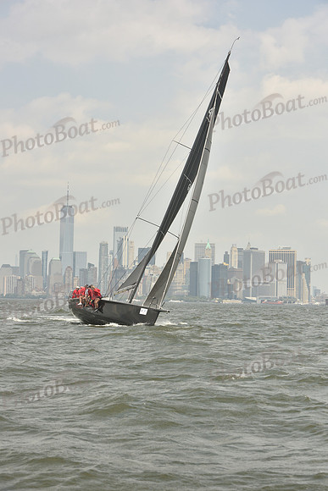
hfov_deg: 19.5
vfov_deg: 28.8
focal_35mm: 70
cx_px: 164
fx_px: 956
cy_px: 246
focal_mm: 70
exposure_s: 1/800
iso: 250
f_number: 8
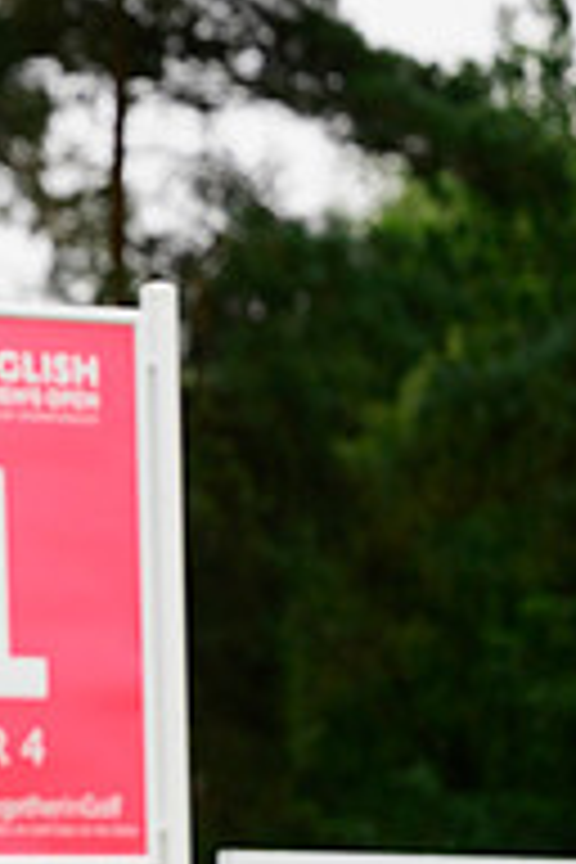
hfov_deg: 5.8
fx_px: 5592
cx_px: -580
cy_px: 574
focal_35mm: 233
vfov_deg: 8.8
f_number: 2.8
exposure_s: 1/1250
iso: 1000
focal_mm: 77
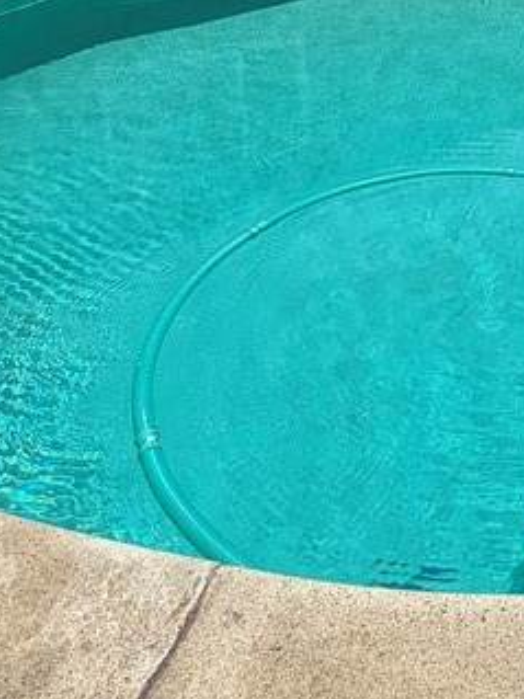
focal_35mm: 45
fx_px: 909
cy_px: -110
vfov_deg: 34.8
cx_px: 548
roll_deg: +1.0
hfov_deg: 29.6
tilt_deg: -9.3
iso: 20
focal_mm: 2.22
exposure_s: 1/1698
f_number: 2.2
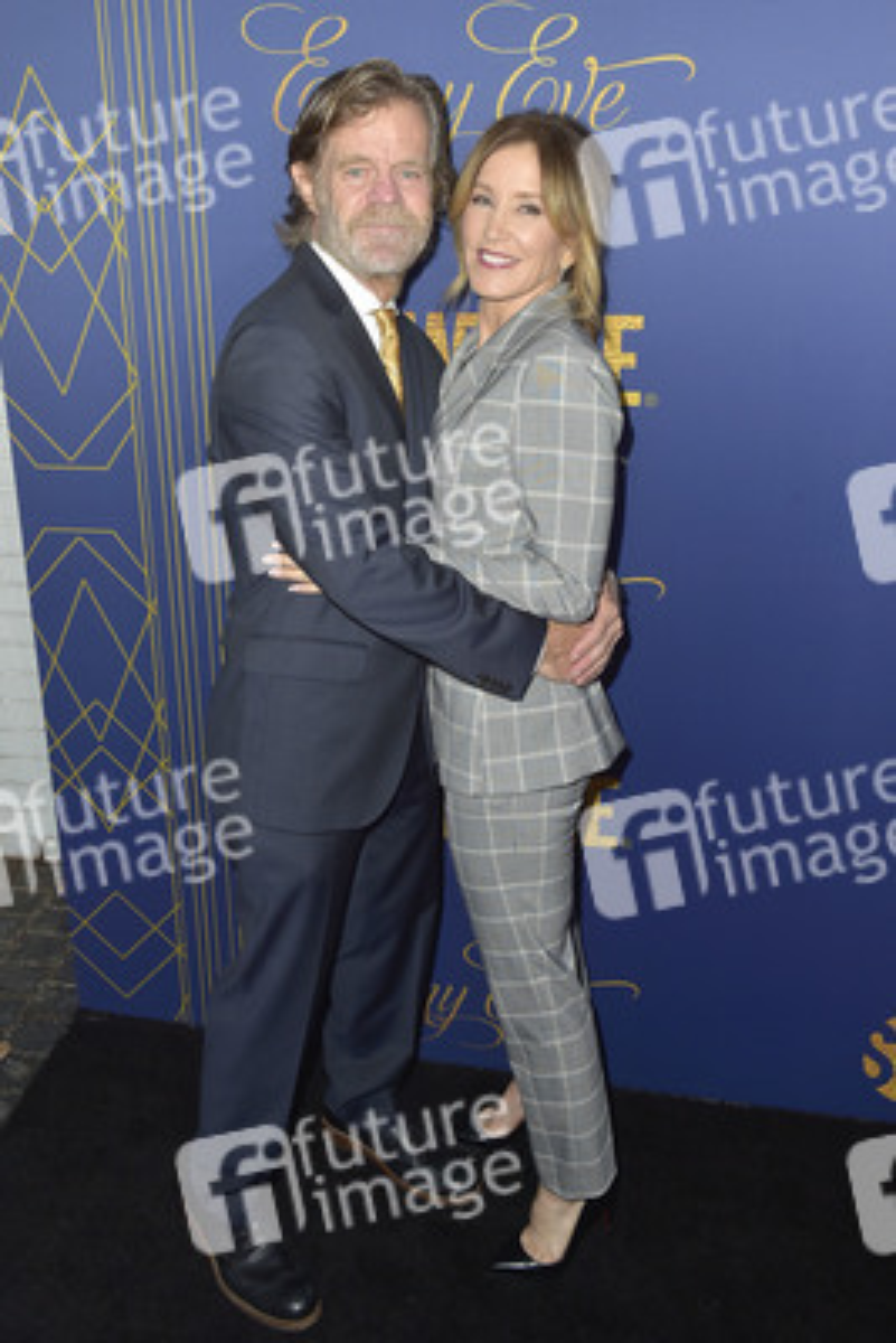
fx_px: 1082
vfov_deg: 63.6
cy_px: 672
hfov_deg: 45.0
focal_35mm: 29
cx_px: 448
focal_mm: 29
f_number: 6.3
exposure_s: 1/250
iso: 250
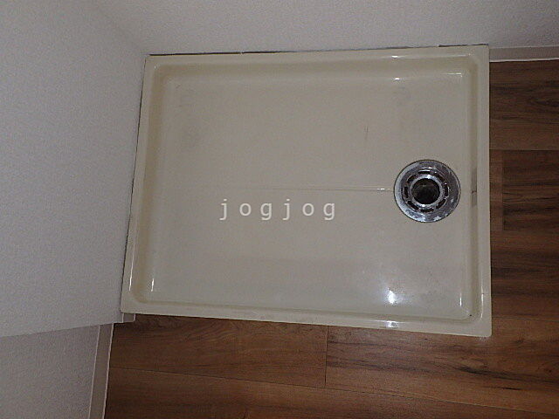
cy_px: 210
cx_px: 280
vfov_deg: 45.4
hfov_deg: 58.4
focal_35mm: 31
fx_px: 501
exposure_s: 1/40
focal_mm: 5.6
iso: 400
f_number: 4.7
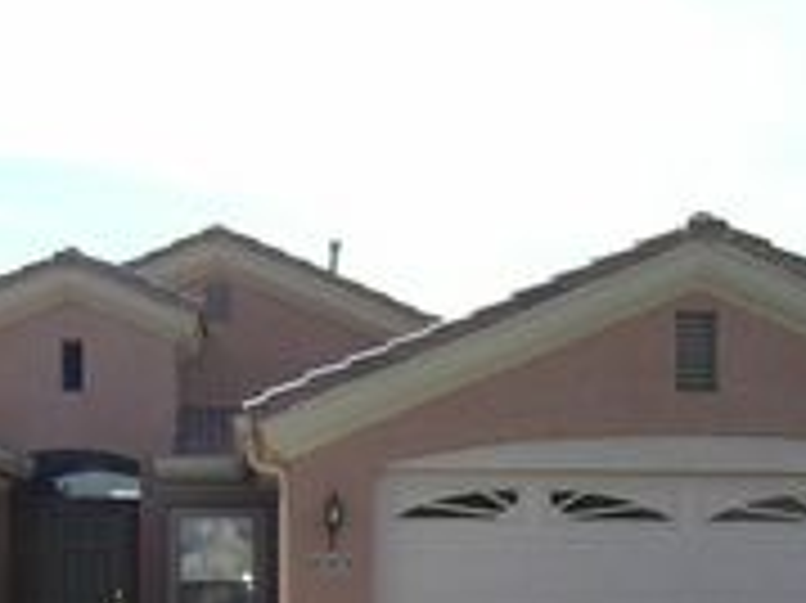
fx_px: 1722
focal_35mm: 74
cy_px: 598
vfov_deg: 19.3
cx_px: 243
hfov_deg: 26.1
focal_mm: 5.6
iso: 71
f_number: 4.8
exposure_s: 1/555
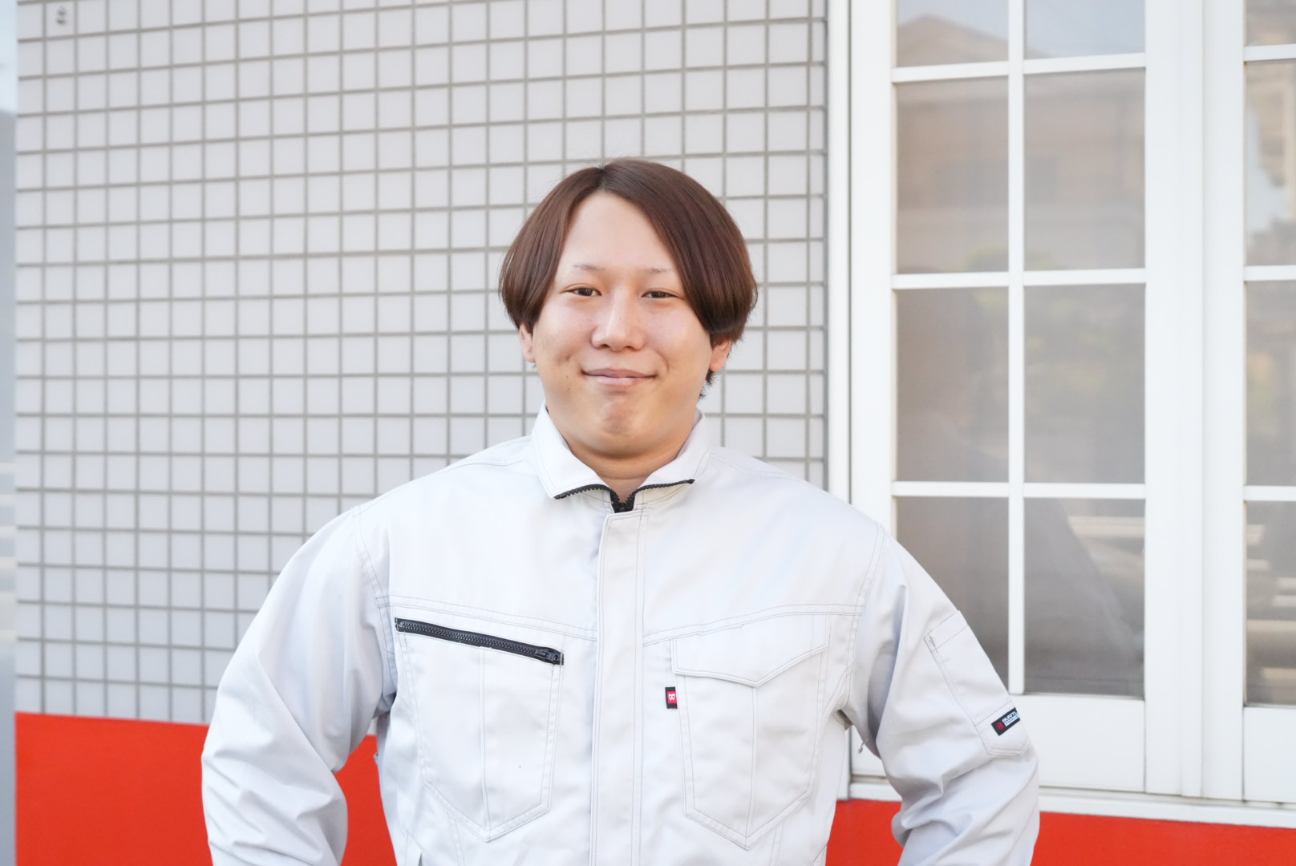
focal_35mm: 50
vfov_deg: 27.0
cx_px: 648
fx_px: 1801
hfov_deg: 39.6
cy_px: 433
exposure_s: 1/8000
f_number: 4
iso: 10000
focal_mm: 50
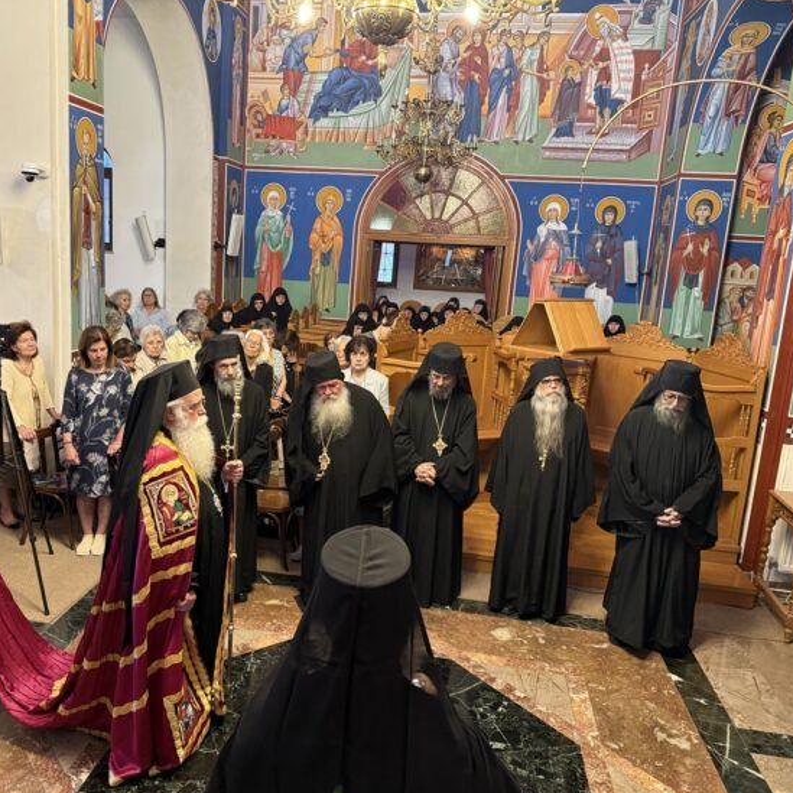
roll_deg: -3.8
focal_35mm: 29
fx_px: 752
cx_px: 322
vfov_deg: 55.6
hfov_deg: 55.3
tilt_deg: -11.0
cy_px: 404
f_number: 1.78
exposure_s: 1/50
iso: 400
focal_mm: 6.76
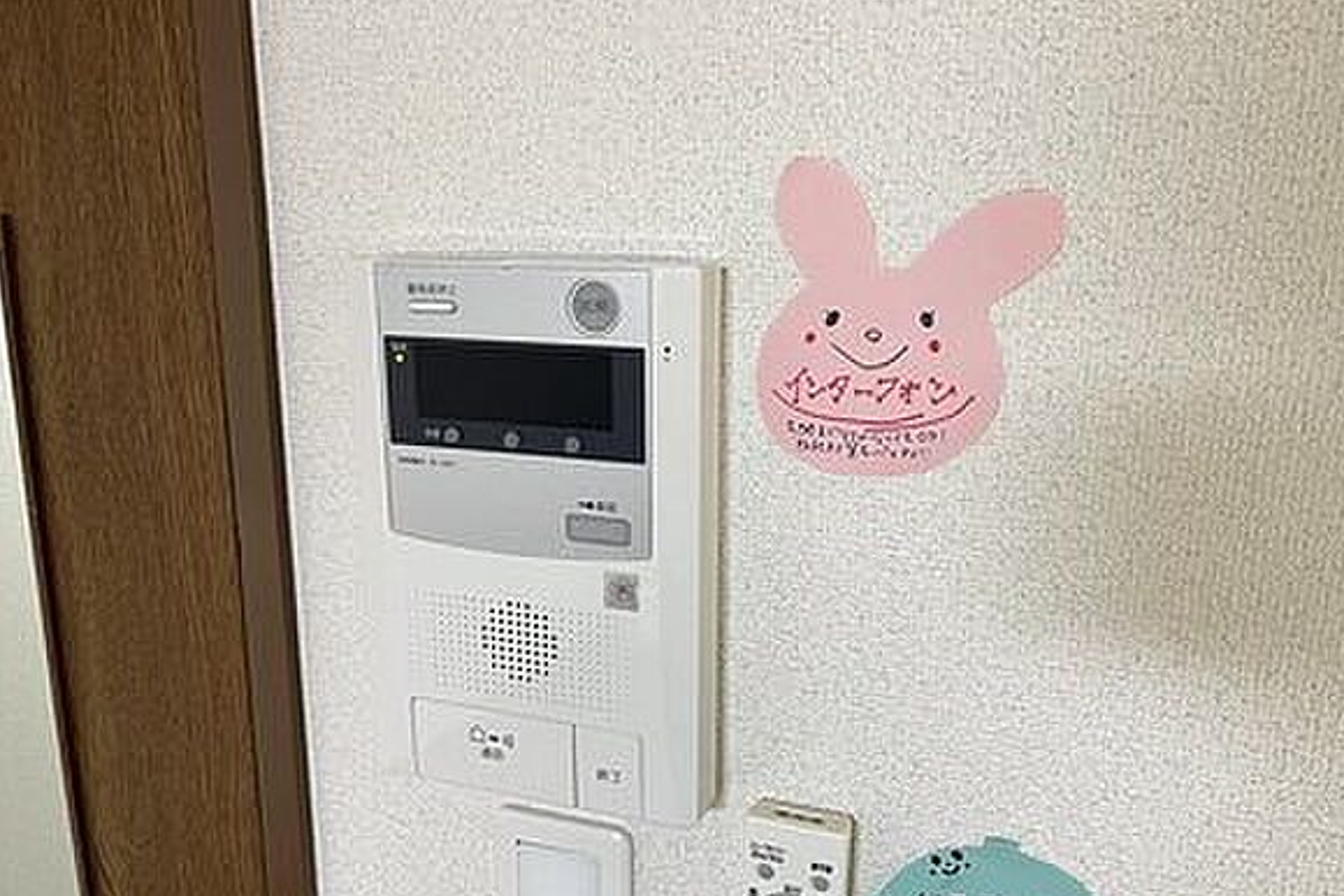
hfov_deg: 65.5
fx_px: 1045
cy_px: 439
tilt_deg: -12.1
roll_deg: -0.6
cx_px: 659
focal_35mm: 28
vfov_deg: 46.4
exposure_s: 1/50
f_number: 1.6
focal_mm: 5.1
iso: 125
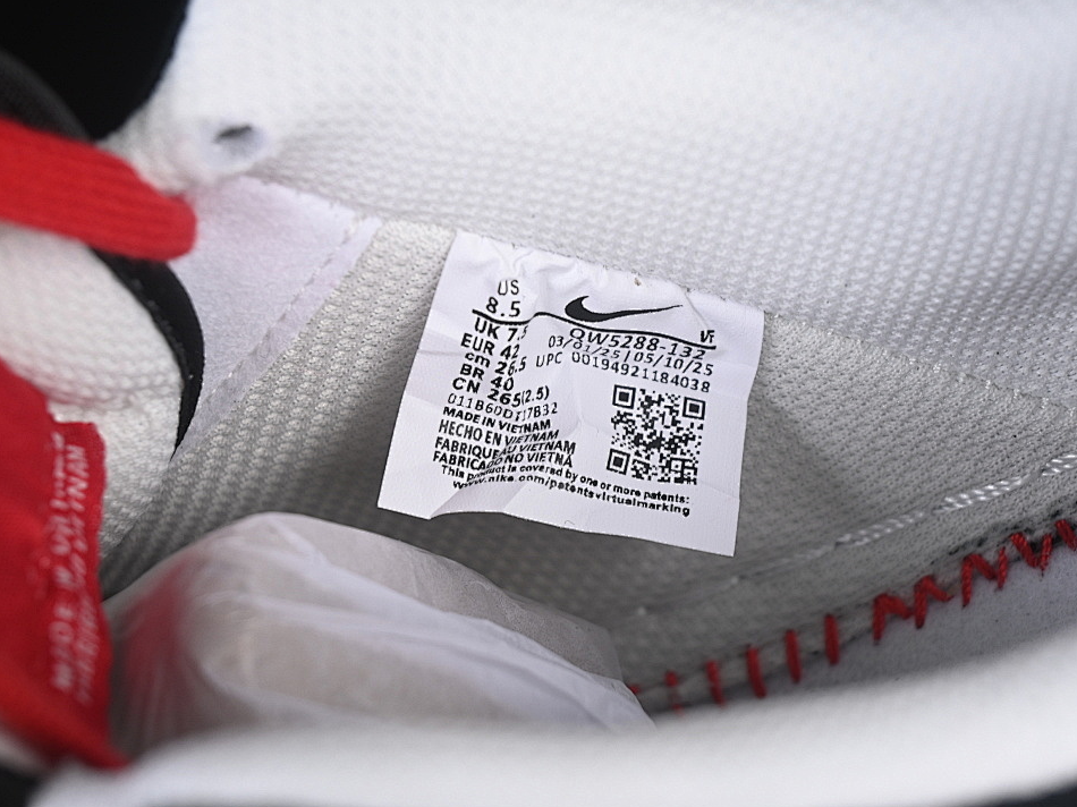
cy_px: 406
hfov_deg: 23.8
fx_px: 2551
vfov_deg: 18.0
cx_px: 590
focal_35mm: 82
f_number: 6.3
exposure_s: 1/60
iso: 160
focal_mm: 50
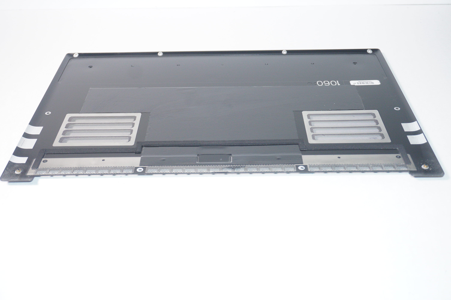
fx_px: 526
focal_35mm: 42
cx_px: 226
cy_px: 150
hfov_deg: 46.4
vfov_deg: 31.8
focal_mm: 28
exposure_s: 1/160
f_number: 5
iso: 640
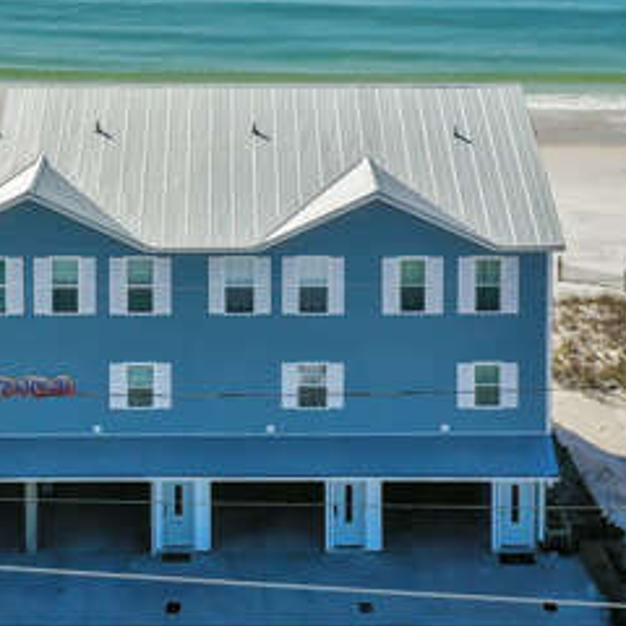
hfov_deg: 21.8
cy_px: 47
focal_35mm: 76
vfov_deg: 22.2
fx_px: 1555
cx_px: -26
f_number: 6.3
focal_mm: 10.26
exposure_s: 1/640
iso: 100
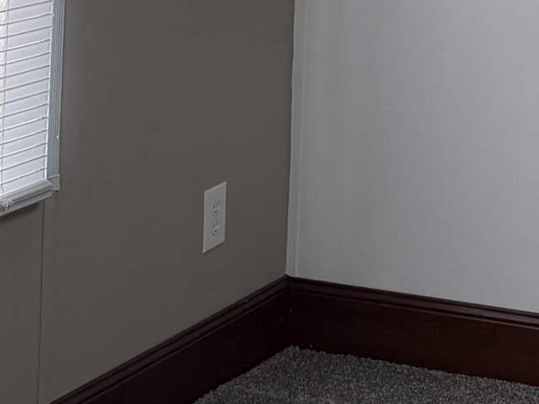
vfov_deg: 11.4
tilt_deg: +3.6
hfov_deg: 16.5
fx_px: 1806
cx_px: 595
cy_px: -430
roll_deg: -1.2
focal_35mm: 116
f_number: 1.78
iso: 80
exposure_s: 1/365
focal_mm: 6.76
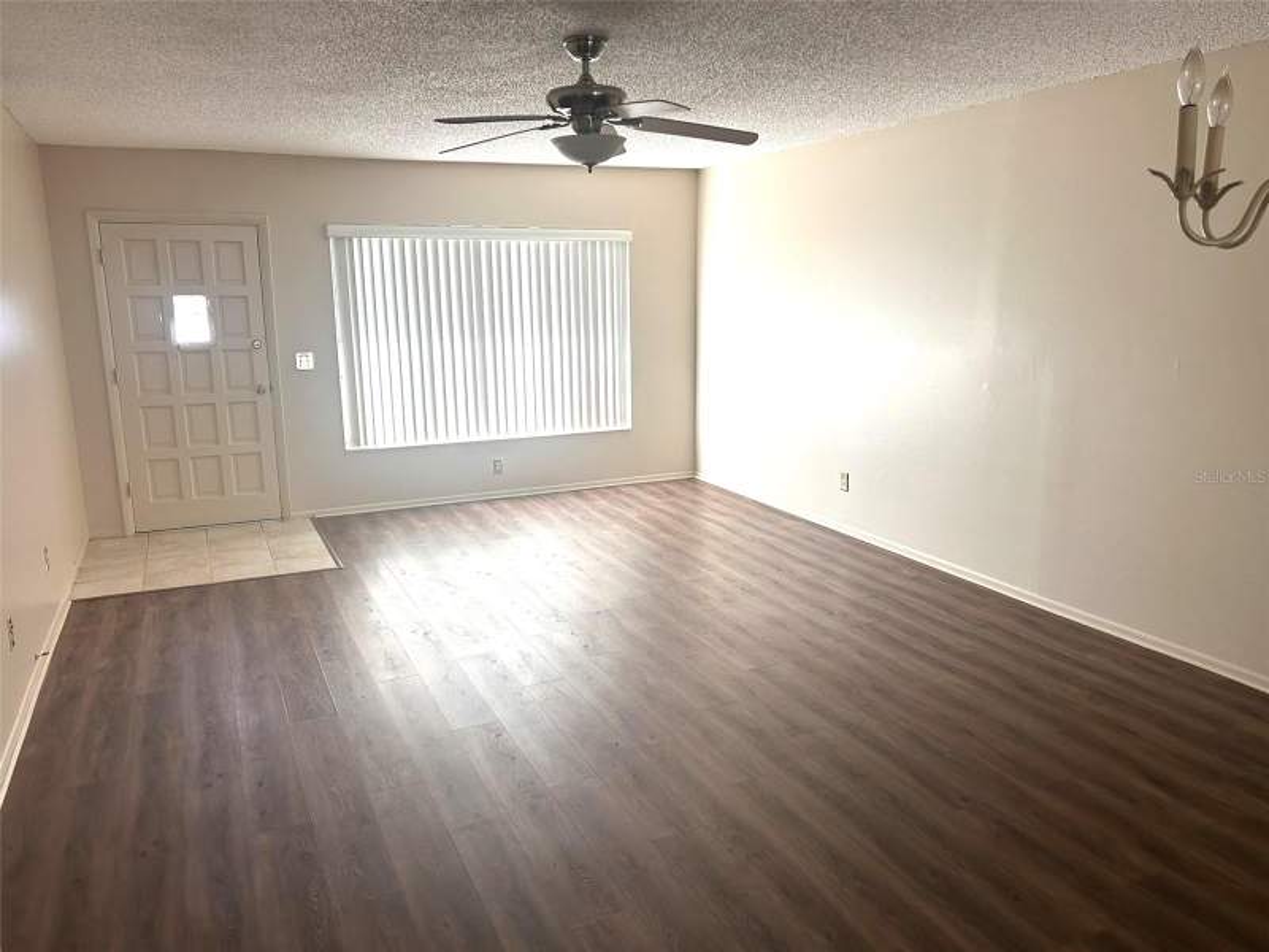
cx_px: 634
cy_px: 476
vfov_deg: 53.1
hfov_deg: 67.3
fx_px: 953
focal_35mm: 26
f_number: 1.5
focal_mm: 5.7
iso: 64
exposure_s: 1/121
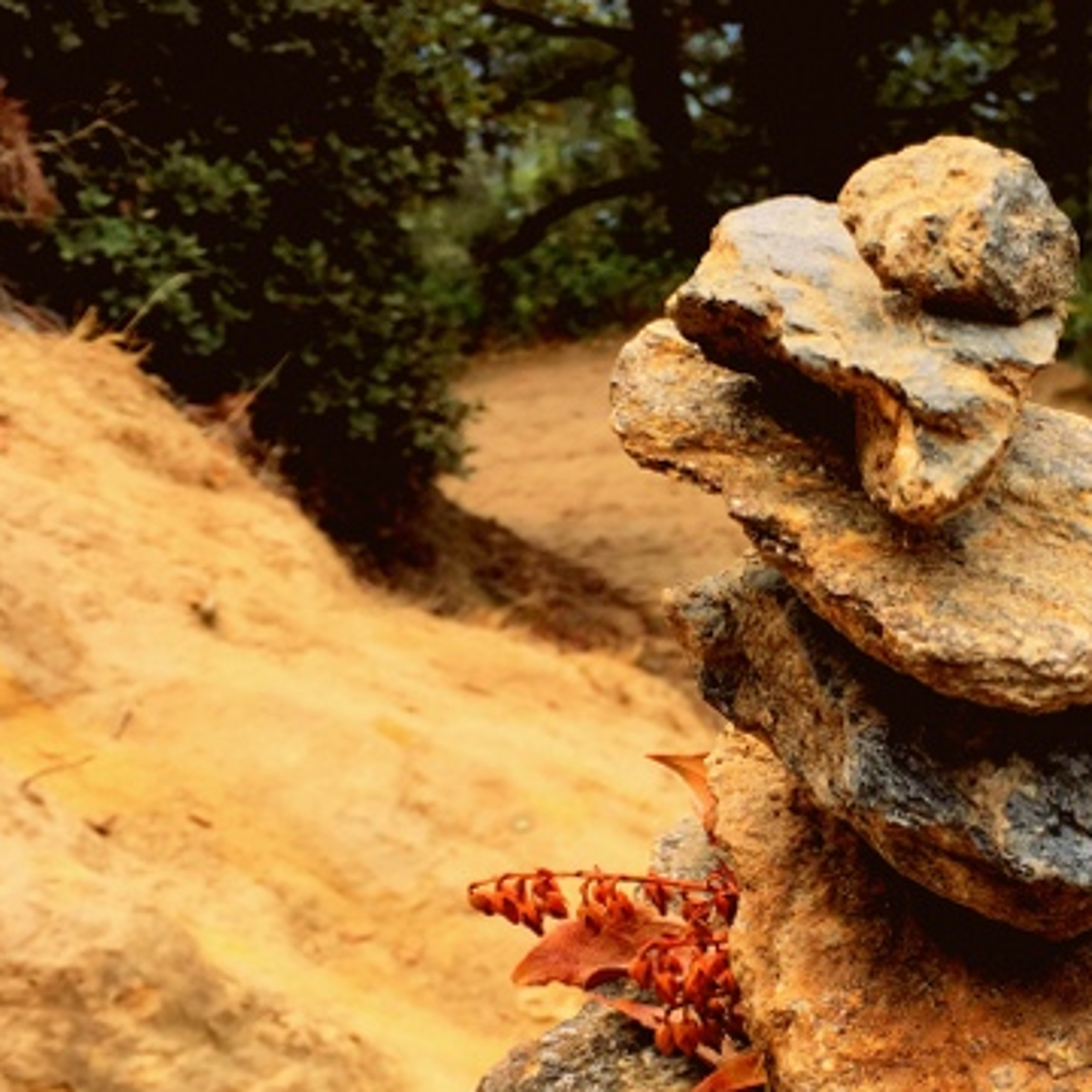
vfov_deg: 29.8
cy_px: 728
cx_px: 886
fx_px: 2034
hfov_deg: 29.3
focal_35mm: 57
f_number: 2.2
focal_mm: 4.15
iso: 32
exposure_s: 1/706
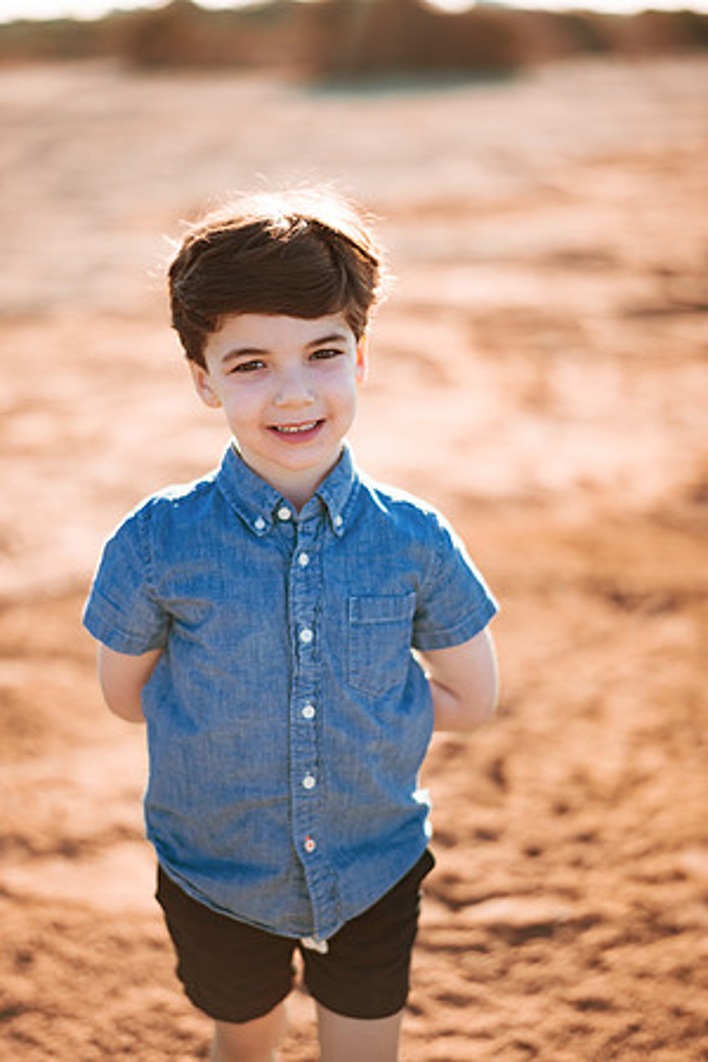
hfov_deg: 23.4
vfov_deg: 34.5
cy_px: 531
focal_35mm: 58
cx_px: 354
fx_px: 1711
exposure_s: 1/2500
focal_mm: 58
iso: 50
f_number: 1.4
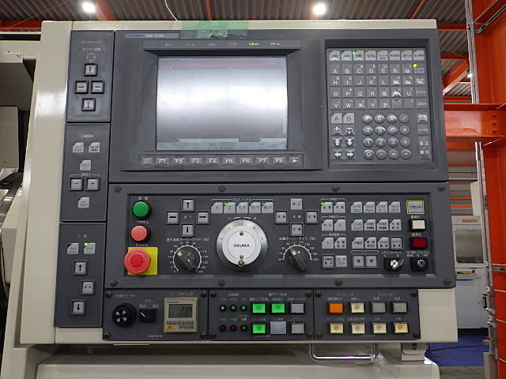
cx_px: 253
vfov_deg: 49.7
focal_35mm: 28
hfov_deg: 63.4
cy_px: 190
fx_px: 409
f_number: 3.5
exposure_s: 1/45
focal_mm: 5
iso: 250
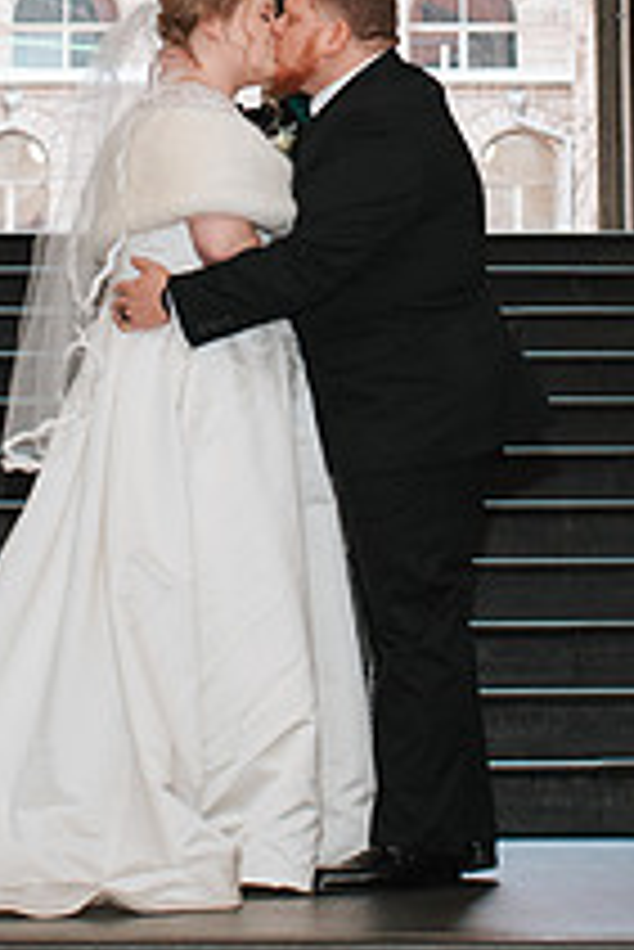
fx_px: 3402
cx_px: 210
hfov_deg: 10.6
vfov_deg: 15.6
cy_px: -17
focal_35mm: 129
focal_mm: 35
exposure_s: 1/200
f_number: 3.5
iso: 1000
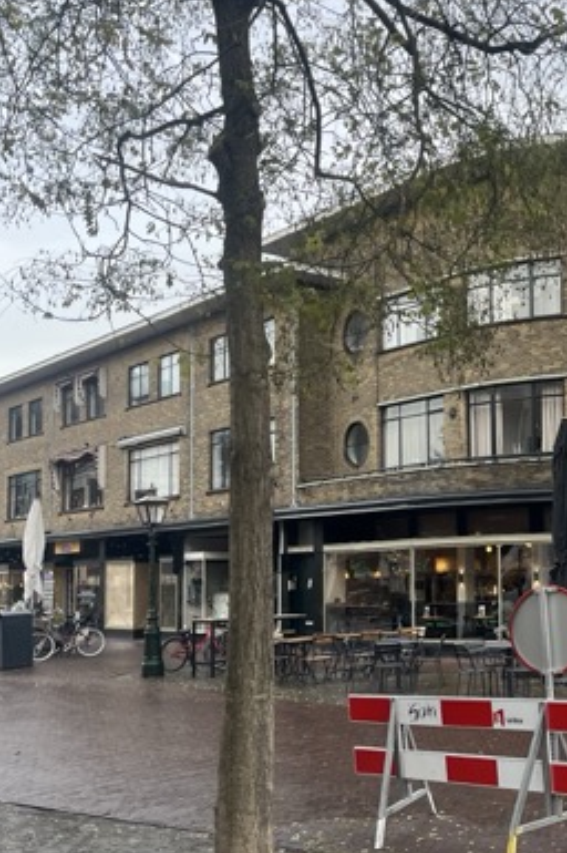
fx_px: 1065
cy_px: 472
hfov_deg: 27.8
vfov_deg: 43.6
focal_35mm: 45
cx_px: 585
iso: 40
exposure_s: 1/195
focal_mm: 5.1
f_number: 1.6
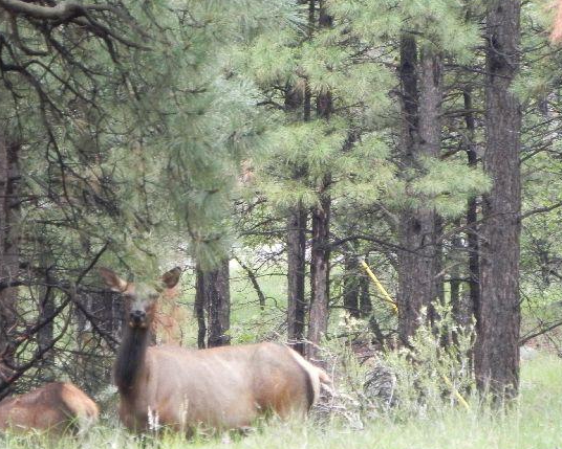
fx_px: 10298
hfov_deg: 3.1
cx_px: 196
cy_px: 239
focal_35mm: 619
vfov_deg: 2.5
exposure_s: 1/194
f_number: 5
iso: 400
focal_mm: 75.7
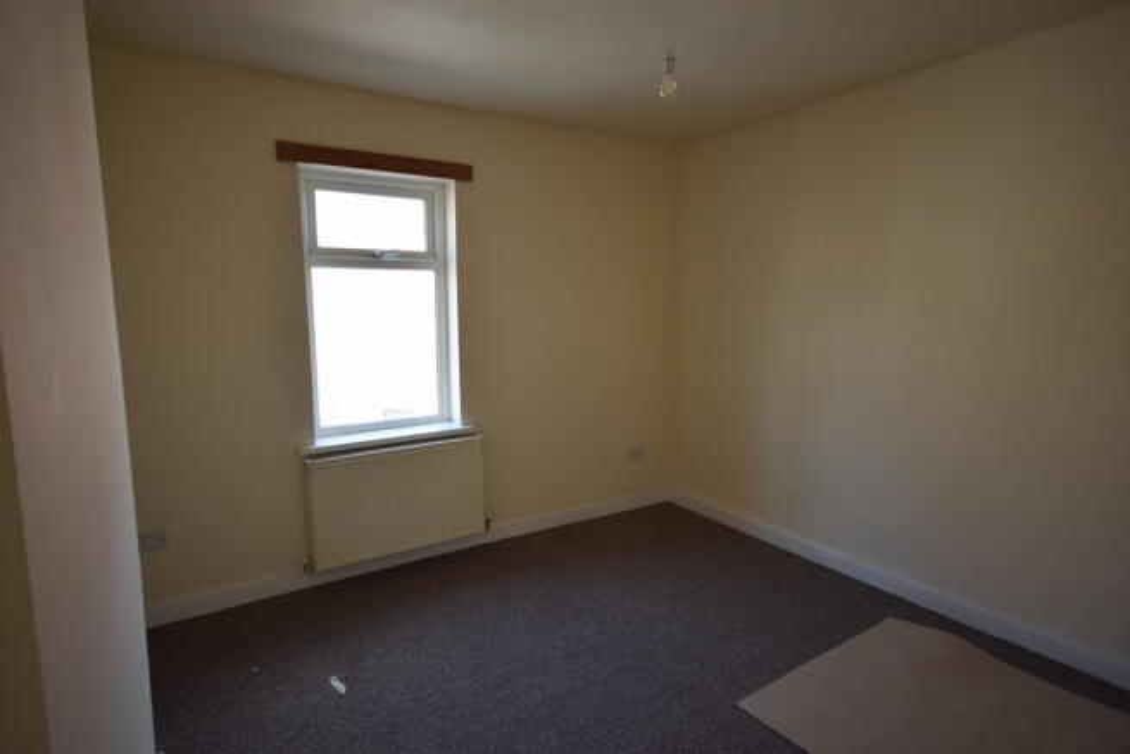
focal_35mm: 20
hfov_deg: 85.4
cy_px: 377
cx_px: 565
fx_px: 612
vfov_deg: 63.2
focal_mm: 13
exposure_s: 1/80
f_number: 4.5
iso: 400
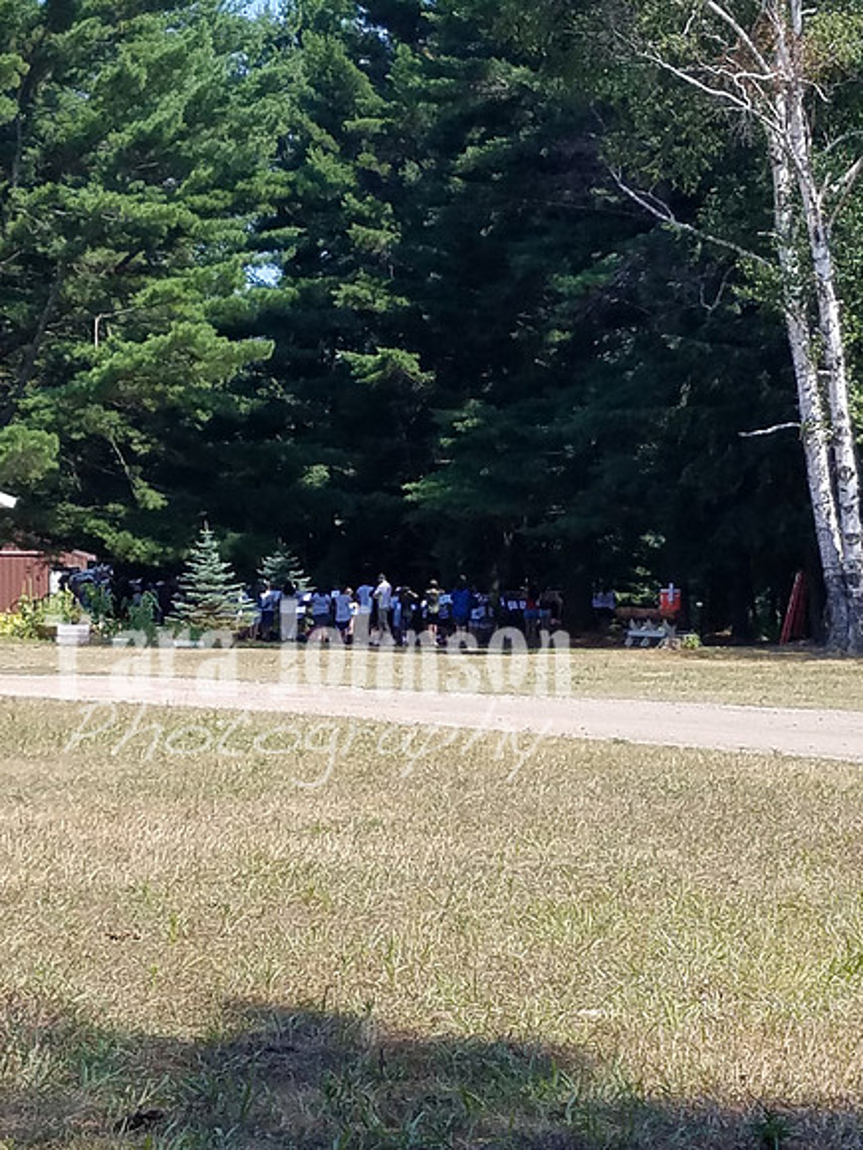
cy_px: 575
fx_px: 864
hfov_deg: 53.1
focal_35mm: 26
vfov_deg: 67.3
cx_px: 432
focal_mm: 4.2
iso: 50
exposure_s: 1/1536
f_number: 1.7
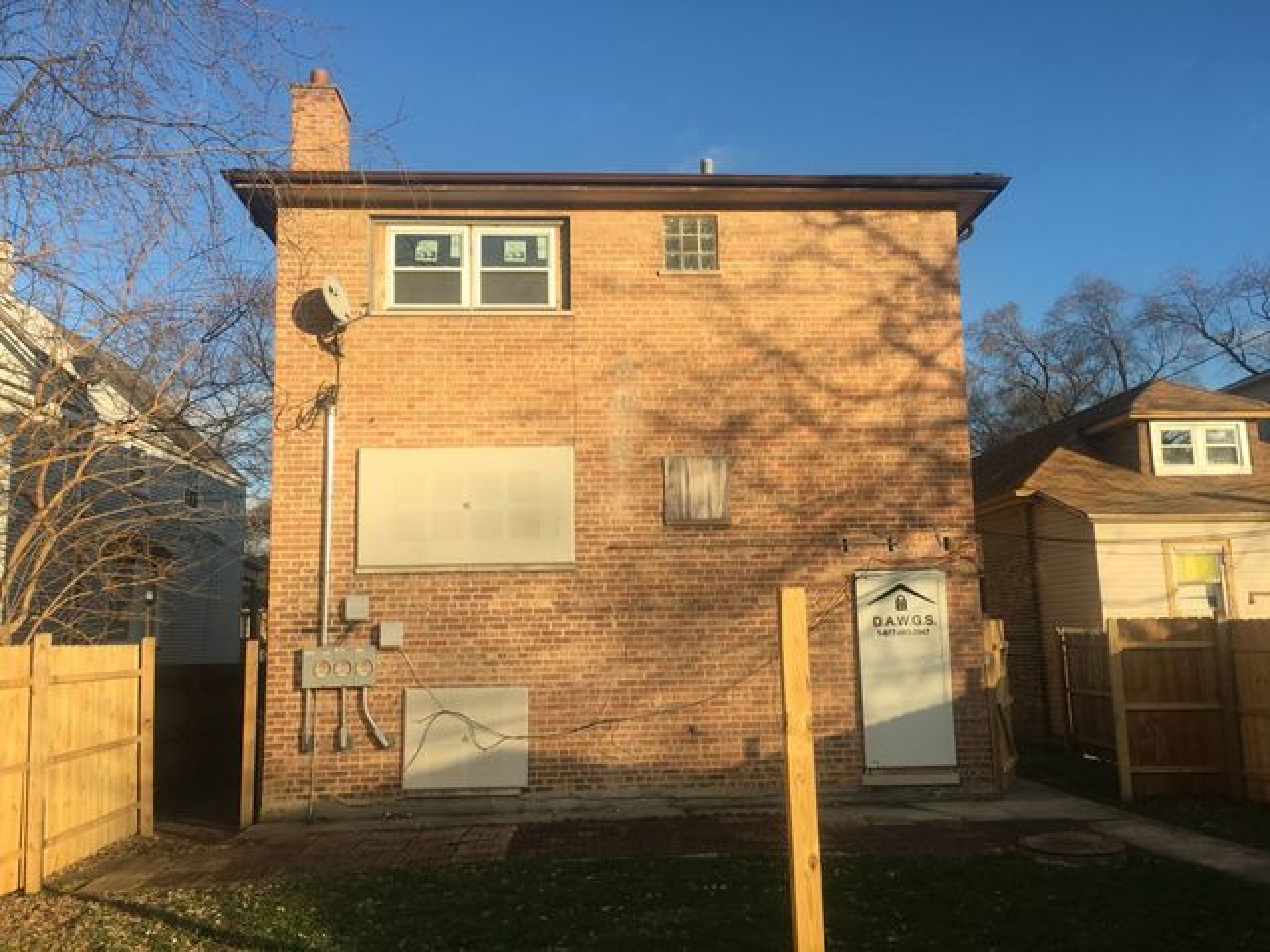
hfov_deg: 61.7
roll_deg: +1.7
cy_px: 476
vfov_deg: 48.2
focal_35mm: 29
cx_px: 635
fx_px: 1064
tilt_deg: +11.5
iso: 25
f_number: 2.2
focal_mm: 4.15
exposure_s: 1/950
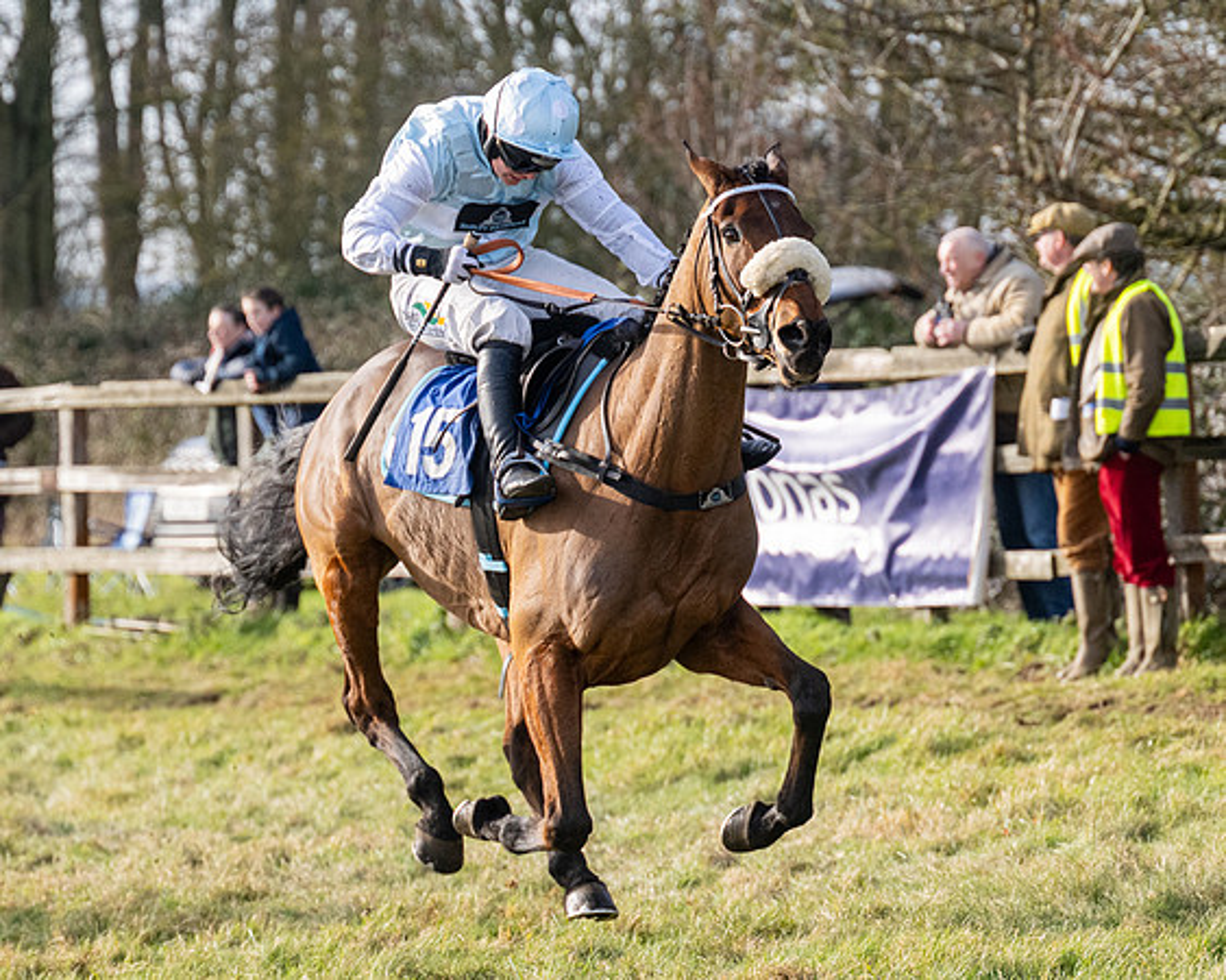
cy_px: 442
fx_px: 8974
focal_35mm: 247
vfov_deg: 6.3
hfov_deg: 7.8
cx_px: 507
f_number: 4
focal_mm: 130
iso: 800
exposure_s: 1/3200
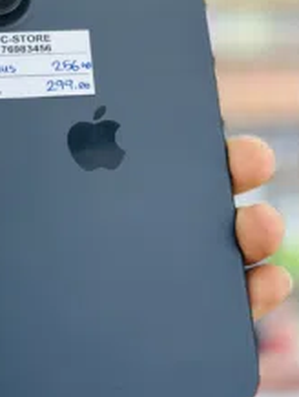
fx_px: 1012
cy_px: 178
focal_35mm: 88
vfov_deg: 22.2
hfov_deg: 16.8
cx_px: 126
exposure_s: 1/315
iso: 80
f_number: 1.78
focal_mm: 6.86
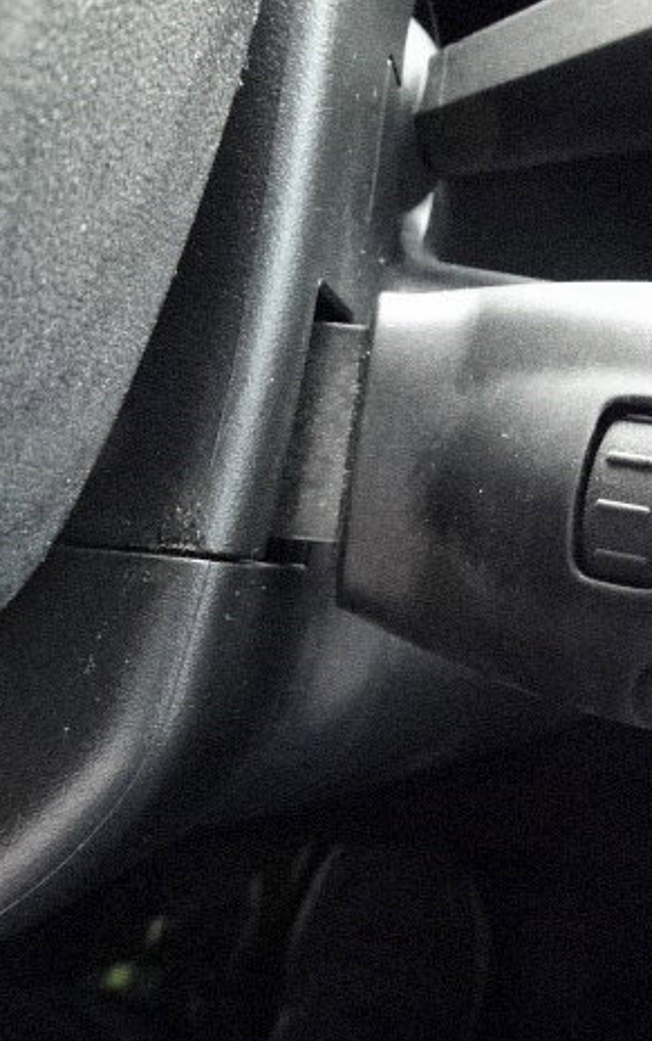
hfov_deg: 33.6
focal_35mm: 35
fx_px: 994
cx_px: 634
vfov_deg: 55.3
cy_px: 517
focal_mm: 4.25
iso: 2500
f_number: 3.5
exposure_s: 1/100
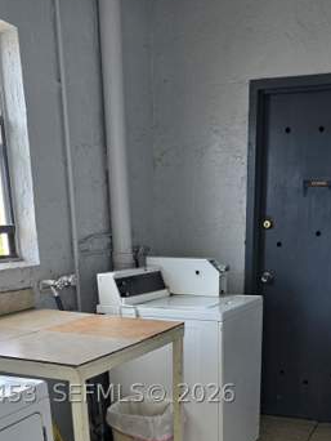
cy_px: 393
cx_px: 205
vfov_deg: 40.6
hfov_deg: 33.5
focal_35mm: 43
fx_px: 548
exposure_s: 1/180
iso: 80
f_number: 1.7
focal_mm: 6.3
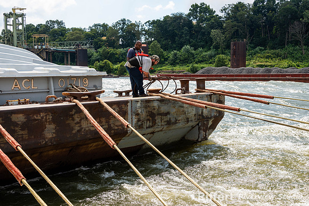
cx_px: 154
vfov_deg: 29.9
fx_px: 386
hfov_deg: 43.6
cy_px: 103
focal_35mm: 45
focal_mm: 45
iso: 100
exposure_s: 1/160
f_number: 10
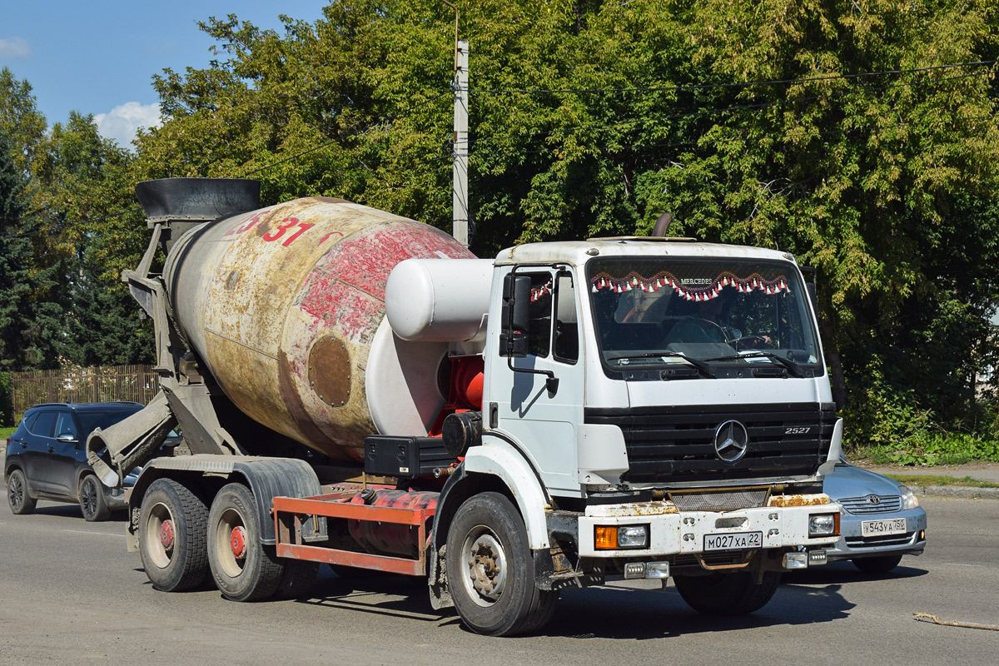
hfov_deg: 28.1
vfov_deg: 18.9
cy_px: 333
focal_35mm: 72
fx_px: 1998
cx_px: 500
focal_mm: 48
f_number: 7.1
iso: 200
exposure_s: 1/1250
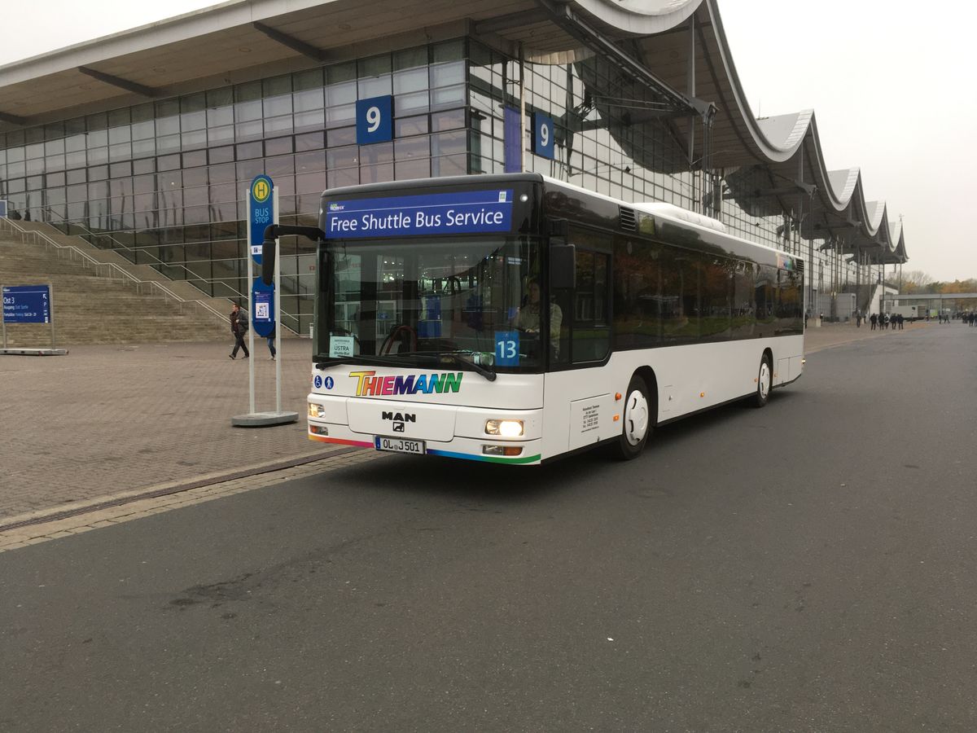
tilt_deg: -3.8
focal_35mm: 29
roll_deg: +0.3
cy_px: 366
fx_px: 818
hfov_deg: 61.7
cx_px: 488
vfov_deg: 48.2
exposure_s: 1/100
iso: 40
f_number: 2.2
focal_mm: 4.15
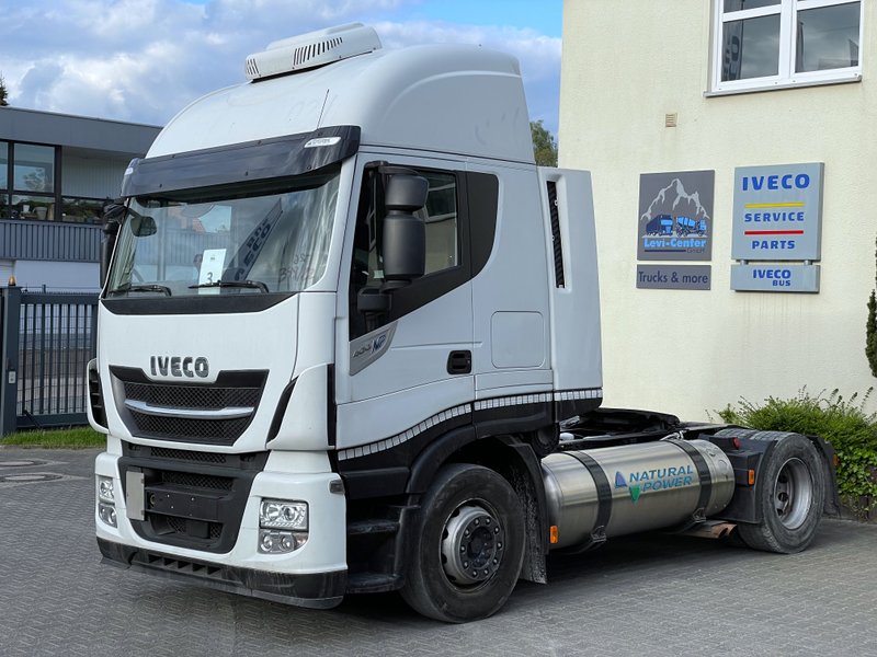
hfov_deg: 36.8
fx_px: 1317
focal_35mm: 52
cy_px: 328
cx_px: 438
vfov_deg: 28.0
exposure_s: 1/761
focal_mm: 6
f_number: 2
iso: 25
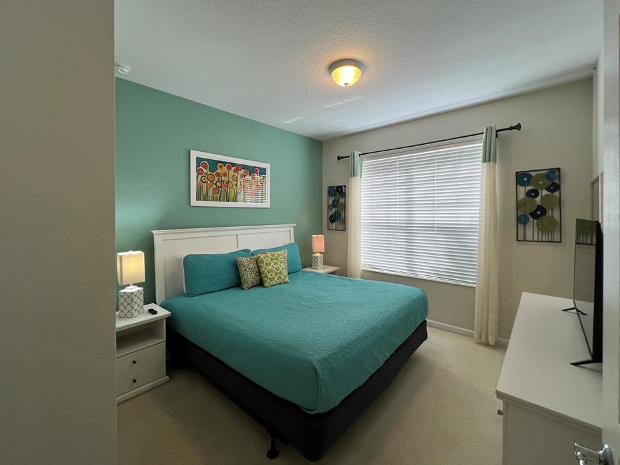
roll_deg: +1.5
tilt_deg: -0.6
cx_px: 312
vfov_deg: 85.5
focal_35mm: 14
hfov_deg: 102.1
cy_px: 217
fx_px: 251
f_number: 1.8
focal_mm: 1.57
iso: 64
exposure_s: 1/120
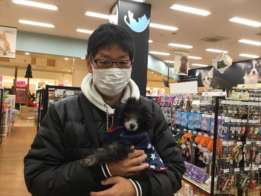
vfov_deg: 45.4
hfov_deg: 58.4
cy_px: 98
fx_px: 234
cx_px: 130
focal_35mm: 31
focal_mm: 3.3
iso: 80
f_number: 2.4
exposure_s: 1/33
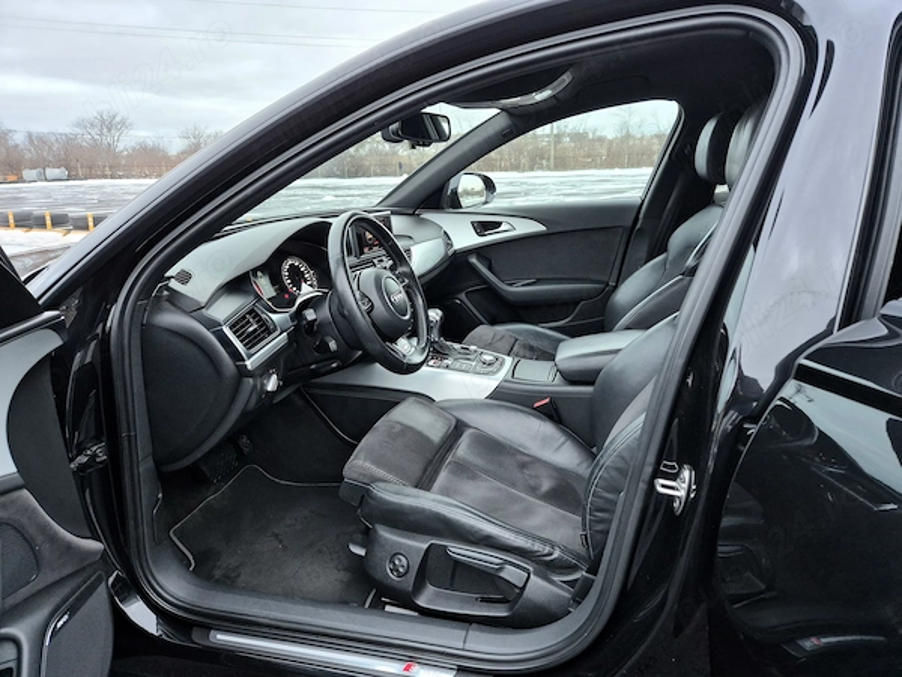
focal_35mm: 23
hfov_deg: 73.9
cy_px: 338
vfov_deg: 58.9
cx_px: 451
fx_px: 599
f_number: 1.8
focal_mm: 5.4
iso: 500
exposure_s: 1/100
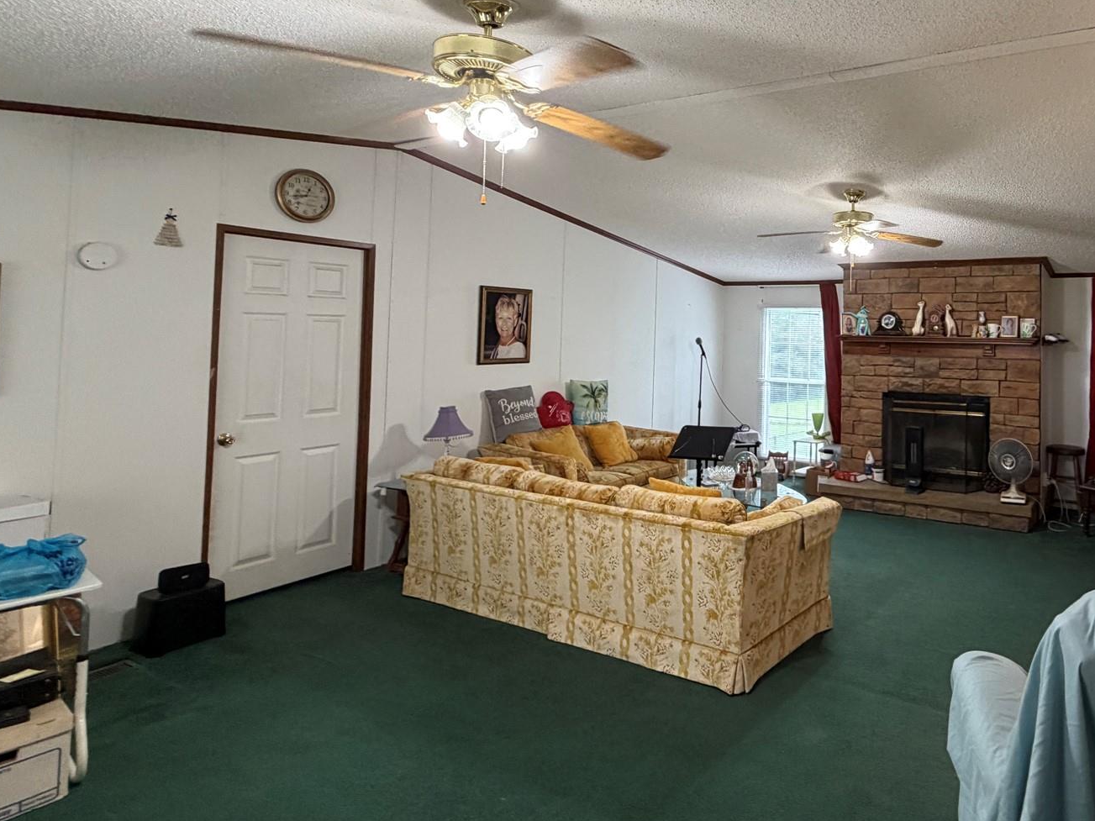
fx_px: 696
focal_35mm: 22
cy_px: 304
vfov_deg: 60.2
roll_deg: -0.3
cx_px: 811
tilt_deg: +2.1
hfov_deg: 71.6
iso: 320
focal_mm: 2.22
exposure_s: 1/60
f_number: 2.2
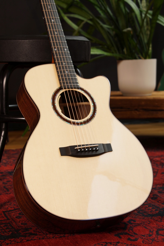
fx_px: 512
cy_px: 123
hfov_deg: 18.2
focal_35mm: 75
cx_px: 82
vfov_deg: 27.0
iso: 100
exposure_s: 1/8
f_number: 5.6
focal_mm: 50
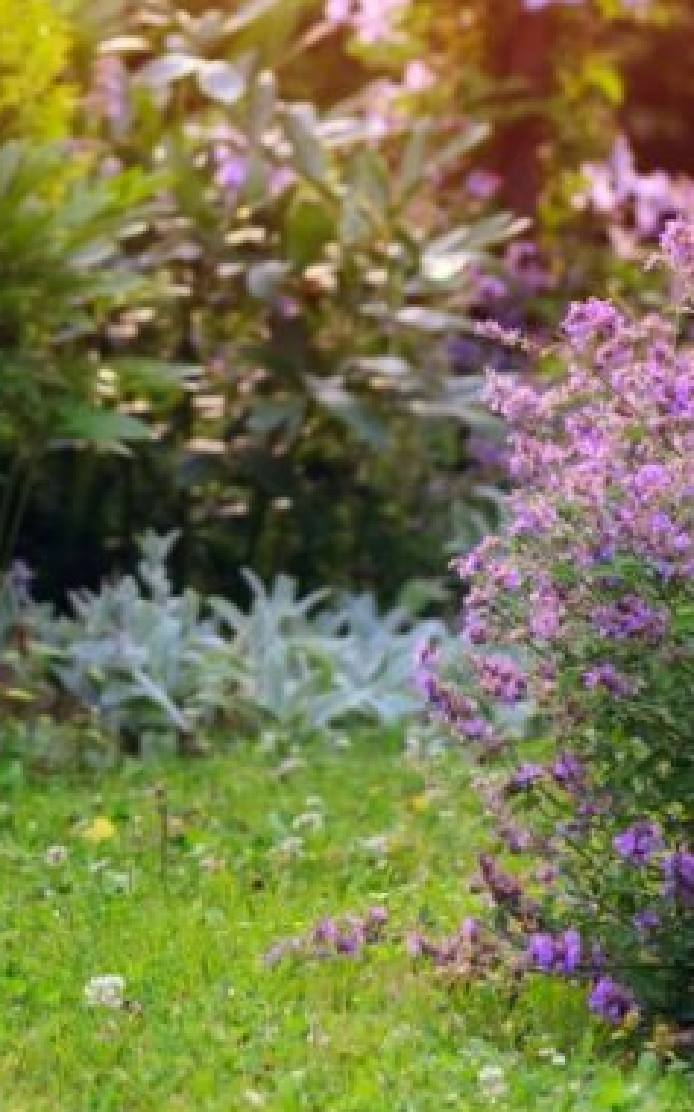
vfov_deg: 7.0
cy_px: 215
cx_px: 348
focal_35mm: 301
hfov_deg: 4.4
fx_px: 9123
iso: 640
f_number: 5
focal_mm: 105
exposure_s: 1/125
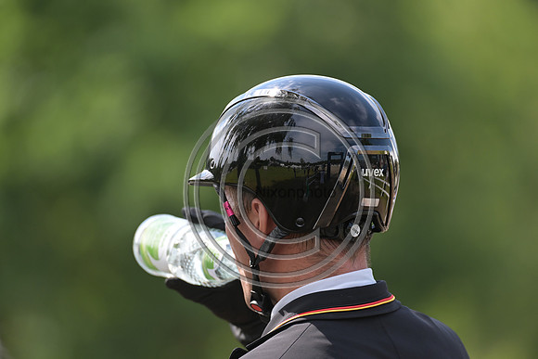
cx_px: 269
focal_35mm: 400
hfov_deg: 5.2
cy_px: 180
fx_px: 5979
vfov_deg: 3.4
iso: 640
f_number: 5
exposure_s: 1/1250
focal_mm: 400
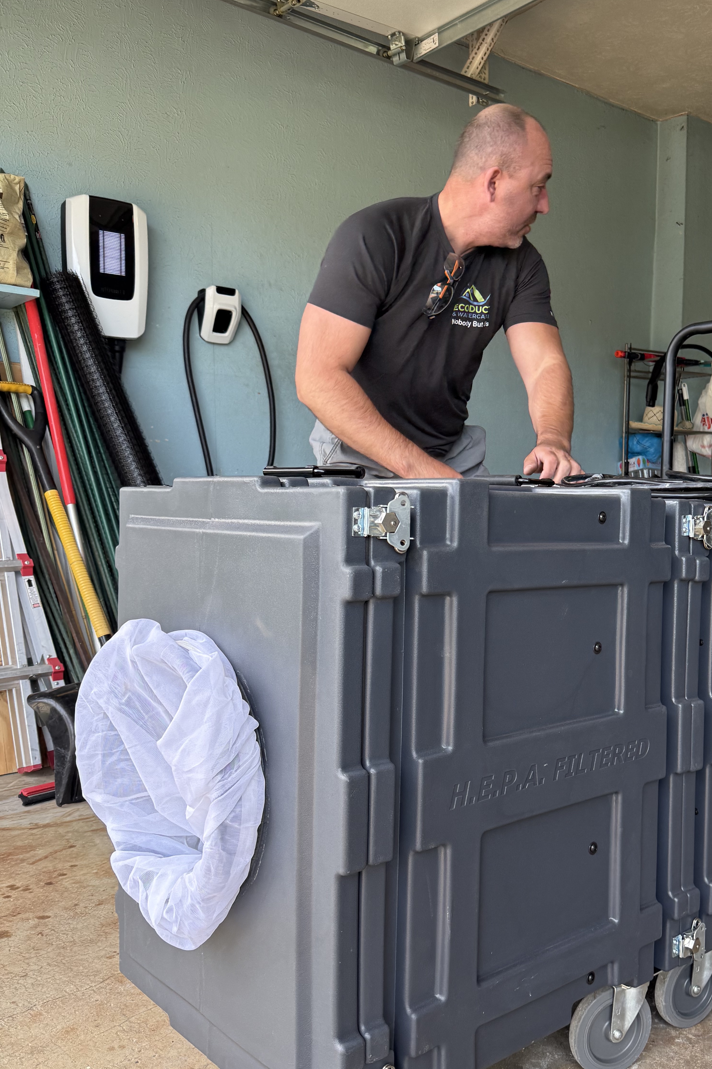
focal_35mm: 32
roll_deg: -1.2
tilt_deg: -3.9
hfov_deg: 40.2
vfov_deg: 58.7
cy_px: 556
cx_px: 511
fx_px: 949
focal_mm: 6.76
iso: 125
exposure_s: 1/243
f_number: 1.78
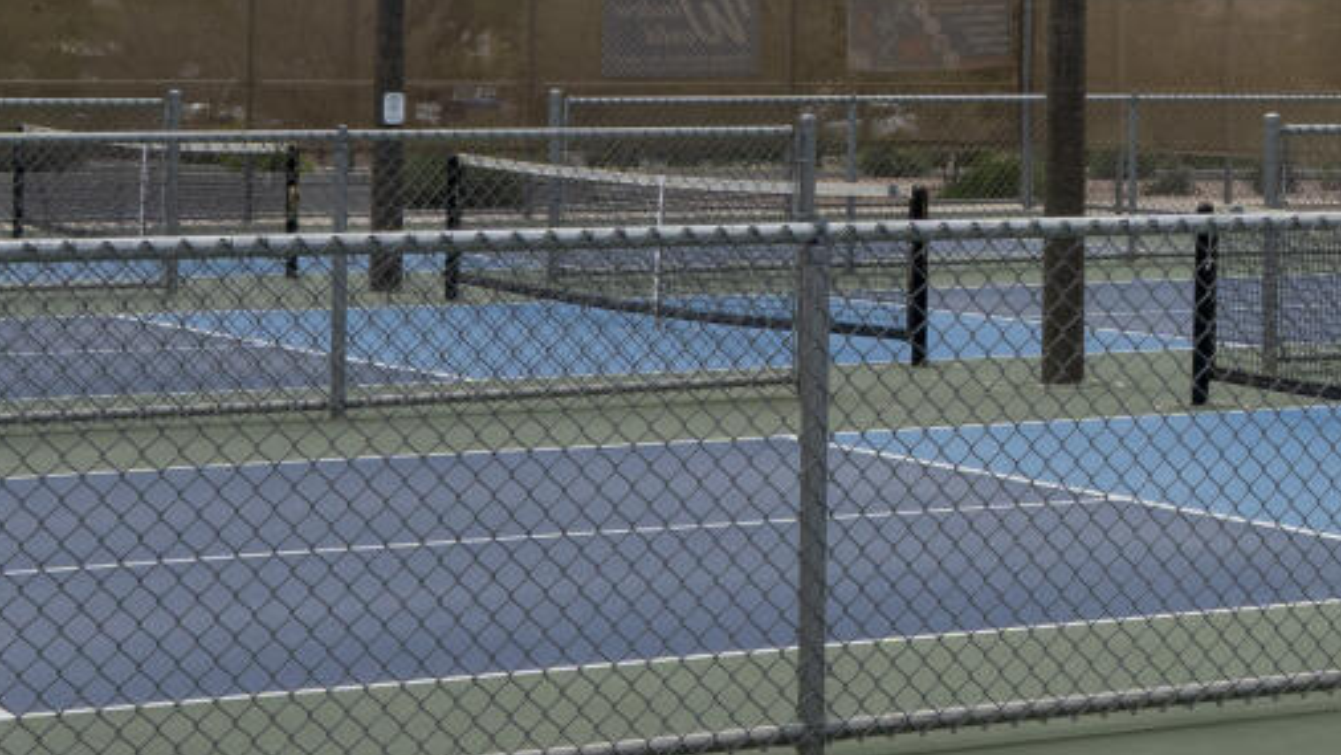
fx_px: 4197
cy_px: -93
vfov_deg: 10.2
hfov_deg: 15.9
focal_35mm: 118
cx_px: 2266
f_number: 10
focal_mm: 19
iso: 100
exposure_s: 1/320
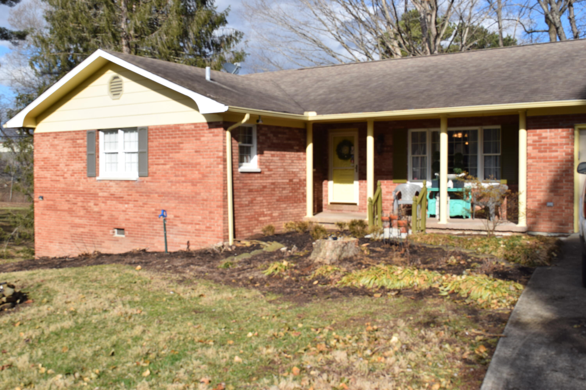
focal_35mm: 42
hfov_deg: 46.4
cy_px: 195
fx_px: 684
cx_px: 293
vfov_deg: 31.9
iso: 200
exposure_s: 1/500
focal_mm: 28
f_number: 10
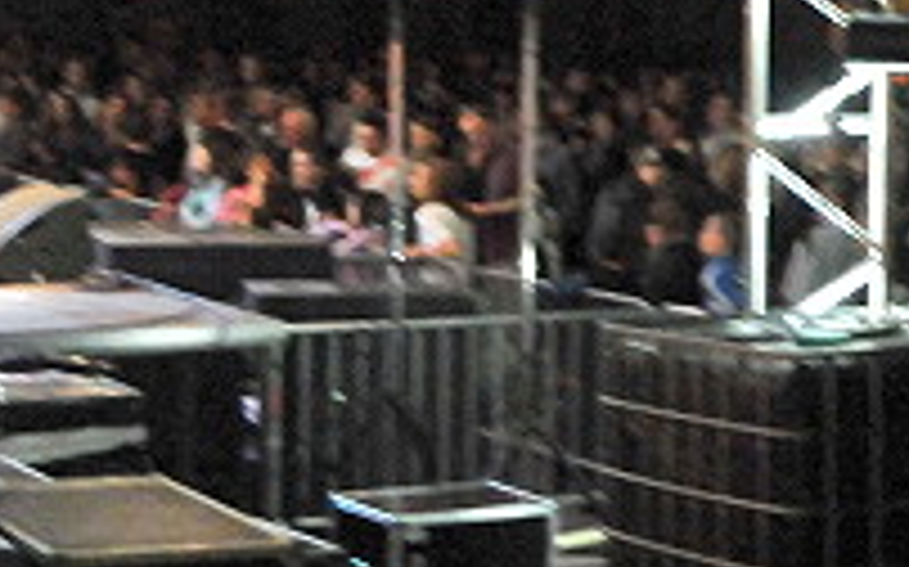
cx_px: 1197
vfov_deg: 10.3
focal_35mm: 127
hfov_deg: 15.6
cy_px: 259
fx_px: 3144
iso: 3200
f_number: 3.8
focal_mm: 24
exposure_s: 1/30
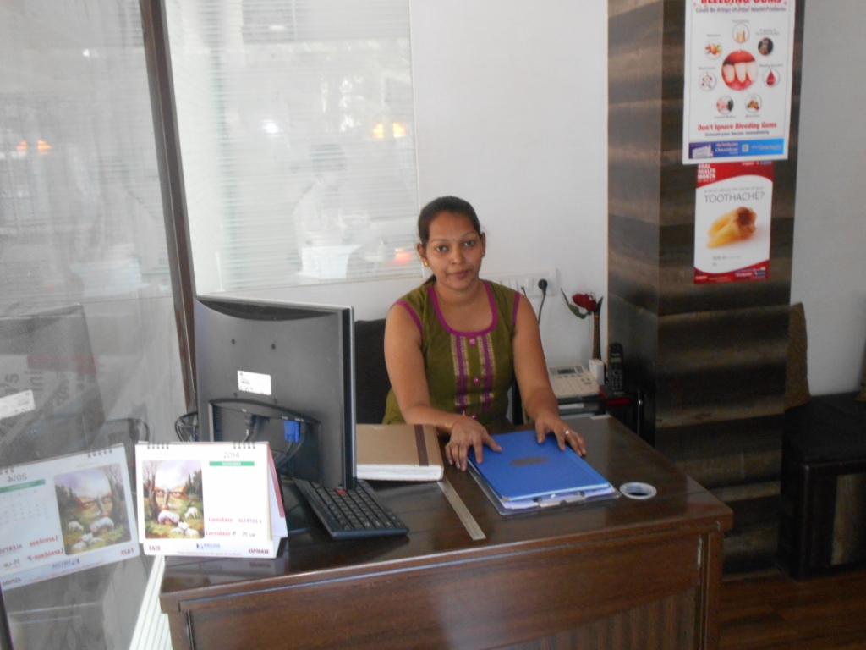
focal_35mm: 34
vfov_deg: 41.8
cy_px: 325
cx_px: 433
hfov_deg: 54.0
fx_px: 851
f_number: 3.6
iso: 400
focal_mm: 5.8
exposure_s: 1/30
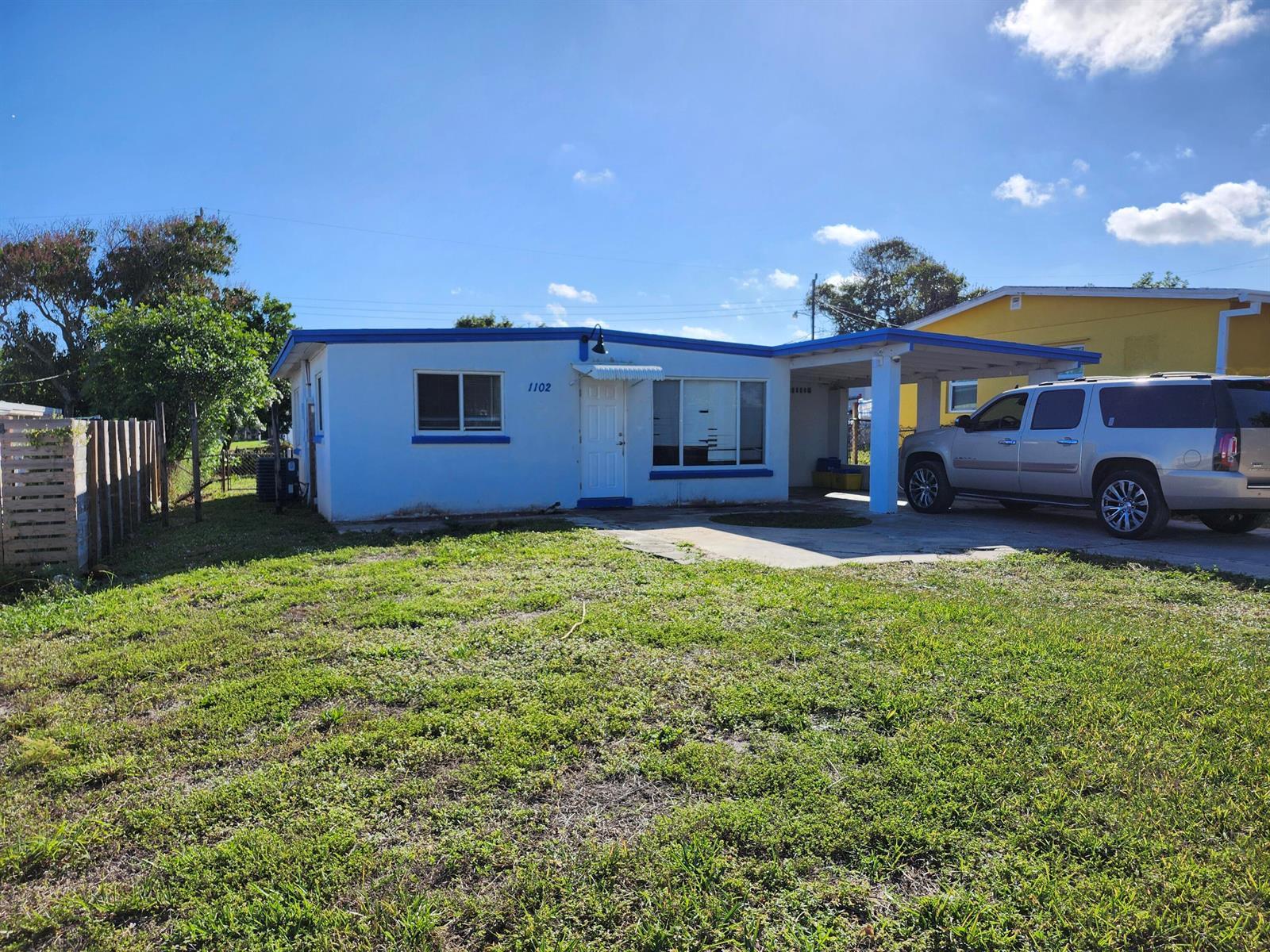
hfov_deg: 73.9
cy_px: 476
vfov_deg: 58.9
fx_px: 844
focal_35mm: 23
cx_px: 635
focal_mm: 5.54
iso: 25
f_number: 1.8
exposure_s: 1/2544
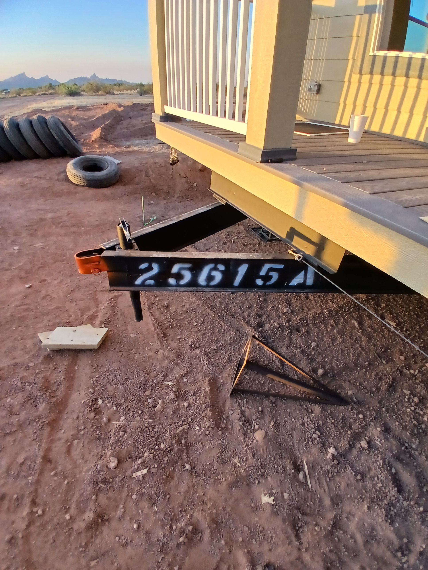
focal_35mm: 17
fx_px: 280
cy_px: 285
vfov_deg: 91.0
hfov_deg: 74.7
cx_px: 214
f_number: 2.2
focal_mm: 1.4
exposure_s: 1/131
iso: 50
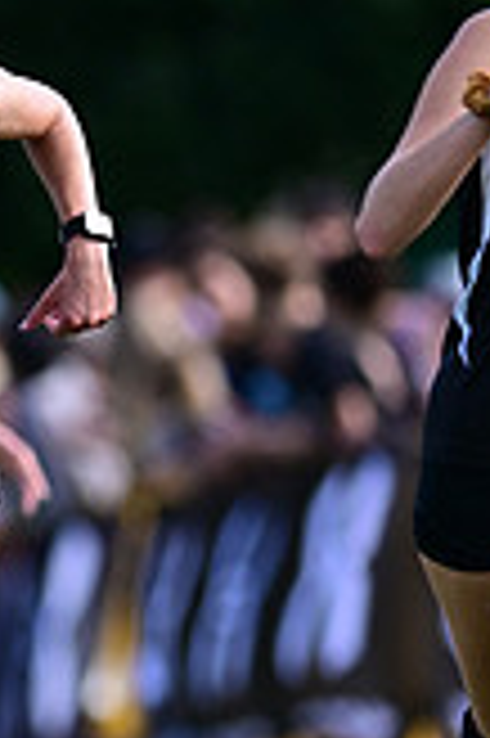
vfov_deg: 1.9
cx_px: -191
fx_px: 21727
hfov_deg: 1.3
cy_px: 544
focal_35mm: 1062
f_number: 2.8
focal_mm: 300
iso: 360
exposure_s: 1/2000
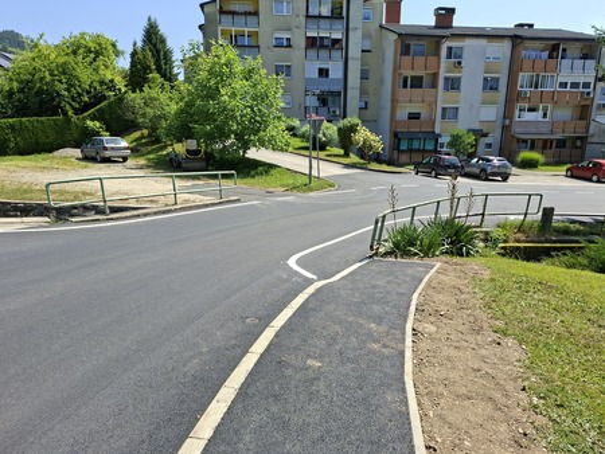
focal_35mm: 23
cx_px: 302
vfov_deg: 58.9
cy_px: 227
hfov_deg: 73.9
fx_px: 402
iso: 50
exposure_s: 1/1451
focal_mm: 5.54
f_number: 1.8
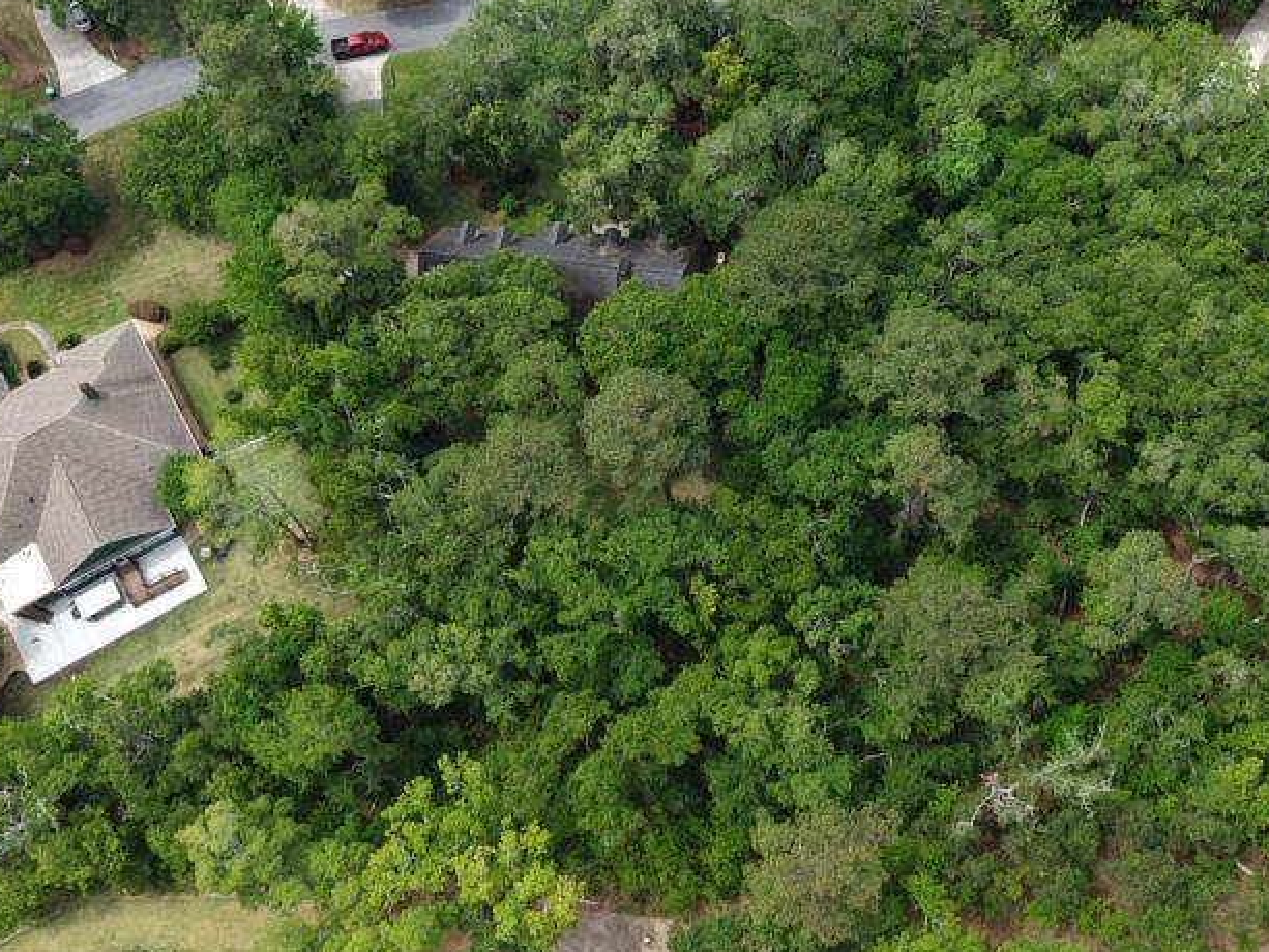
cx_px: 913
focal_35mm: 47
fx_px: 1723
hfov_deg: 39.6
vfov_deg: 30.8
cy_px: 368
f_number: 1.8
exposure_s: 1/1600
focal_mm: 8.67
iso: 100
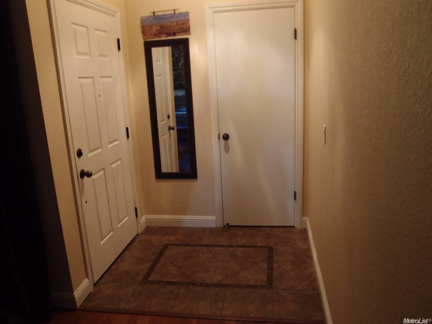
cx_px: 216
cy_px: 162
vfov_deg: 49.7
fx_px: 349
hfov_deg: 63.5
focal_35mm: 28
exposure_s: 1/20
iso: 200
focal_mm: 6
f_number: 1.8
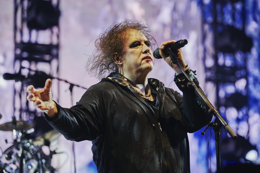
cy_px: 86
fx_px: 1155
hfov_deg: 12.8
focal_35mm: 160
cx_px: 130
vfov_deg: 8.6
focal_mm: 160
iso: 5000
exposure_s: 1/320
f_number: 4
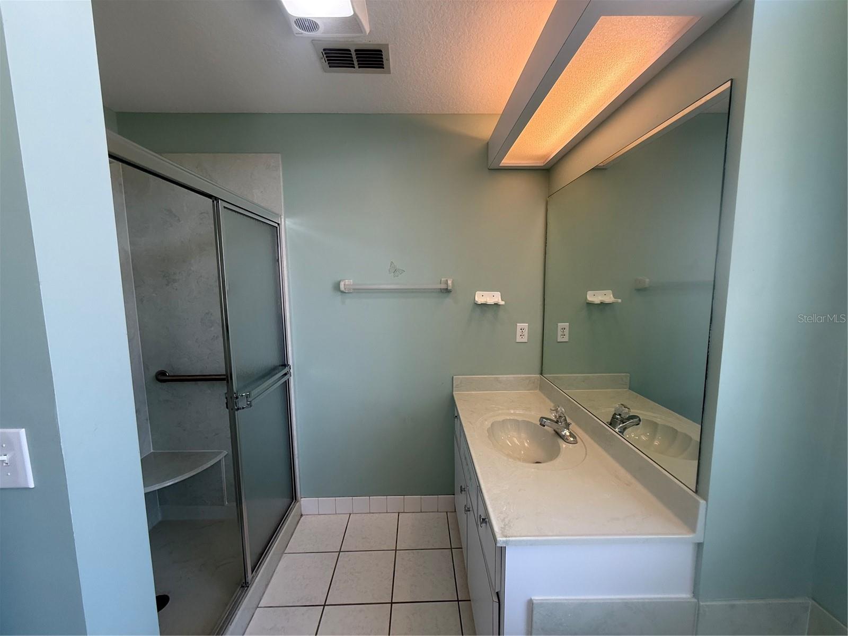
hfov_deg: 102.1
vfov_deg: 85.7
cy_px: 318
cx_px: 424
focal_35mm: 14
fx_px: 343
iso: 100
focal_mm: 2.22
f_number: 2.2
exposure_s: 1/120
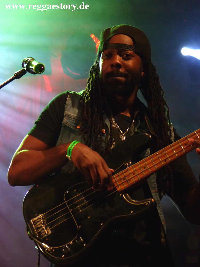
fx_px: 971
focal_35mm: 126
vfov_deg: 15.6
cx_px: 100
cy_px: 134
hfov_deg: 11.8
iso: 400
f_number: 2.8
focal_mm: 22.6
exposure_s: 1/80
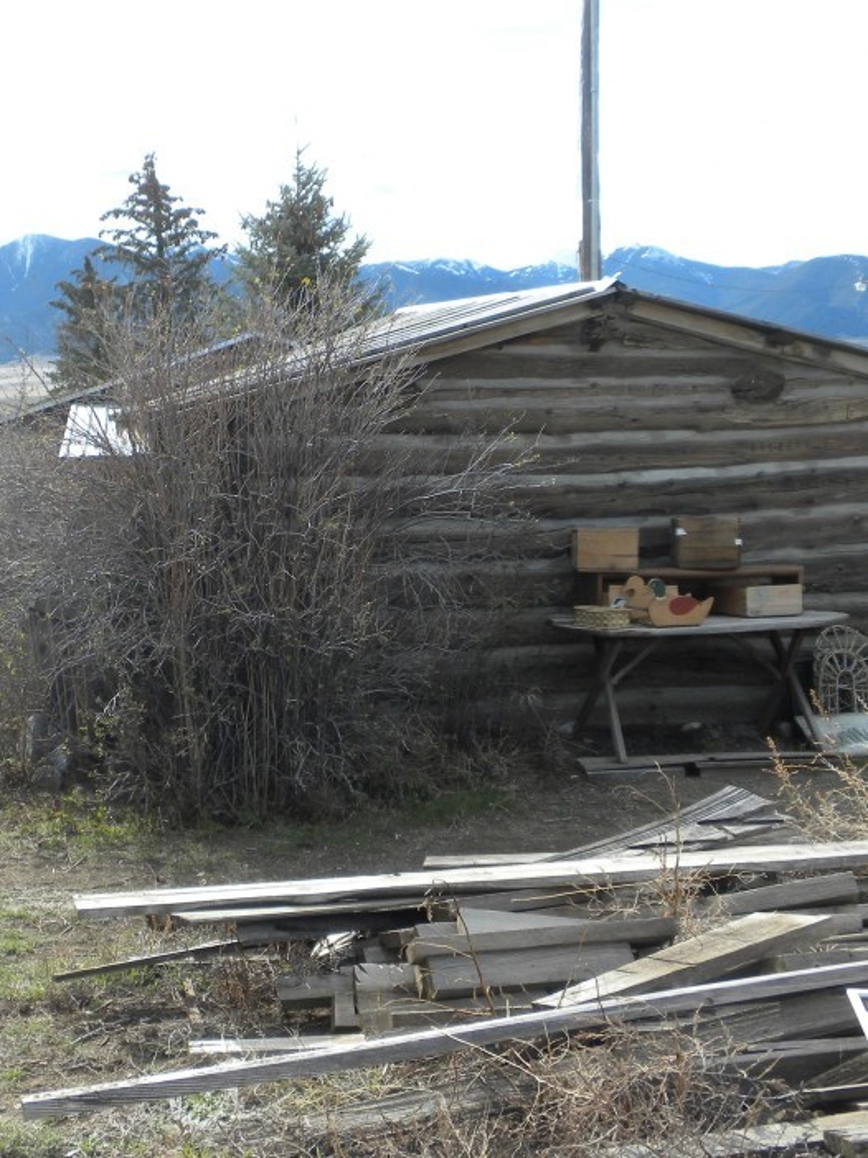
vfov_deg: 35.5
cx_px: 257
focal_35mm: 54
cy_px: 607
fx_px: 1807
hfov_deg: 26.8
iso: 64
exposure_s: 1/407
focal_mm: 6.6
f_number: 3.5
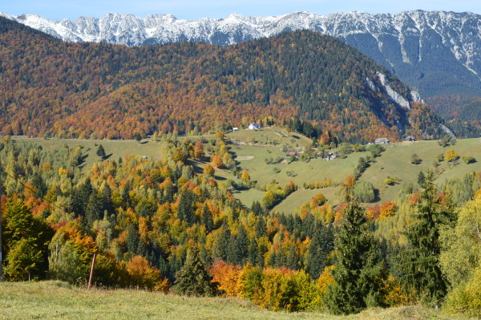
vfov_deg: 21.5
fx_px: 841
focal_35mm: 63
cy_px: 160
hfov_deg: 31.9
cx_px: 240
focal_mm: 42
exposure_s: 1/400
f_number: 11
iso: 400
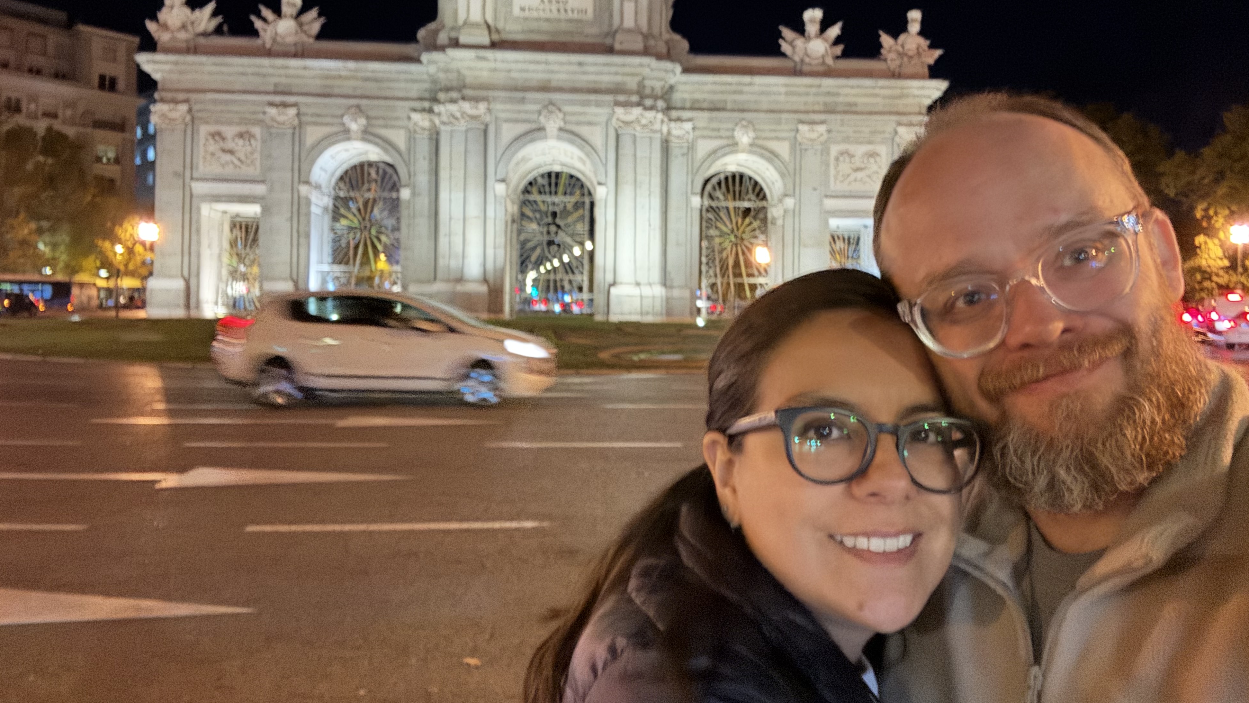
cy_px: 300
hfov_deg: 71.9
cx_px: 616
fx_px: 861
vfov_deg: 44.3
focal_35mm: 26
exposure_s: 1/14
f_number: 1.9
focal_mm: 2.69
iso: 1000
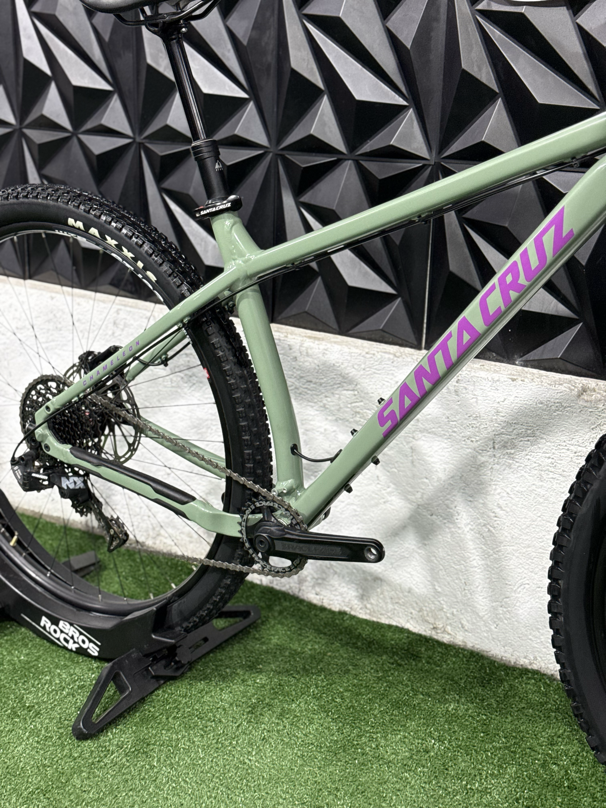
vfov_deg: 39.7
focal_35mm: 48
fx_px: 1120
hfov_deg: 30.3
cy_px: 404
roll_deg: -0.5
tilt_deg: -15.3
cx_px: 303
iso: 160
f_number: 1.78
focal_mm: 6.76
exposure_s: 1/60
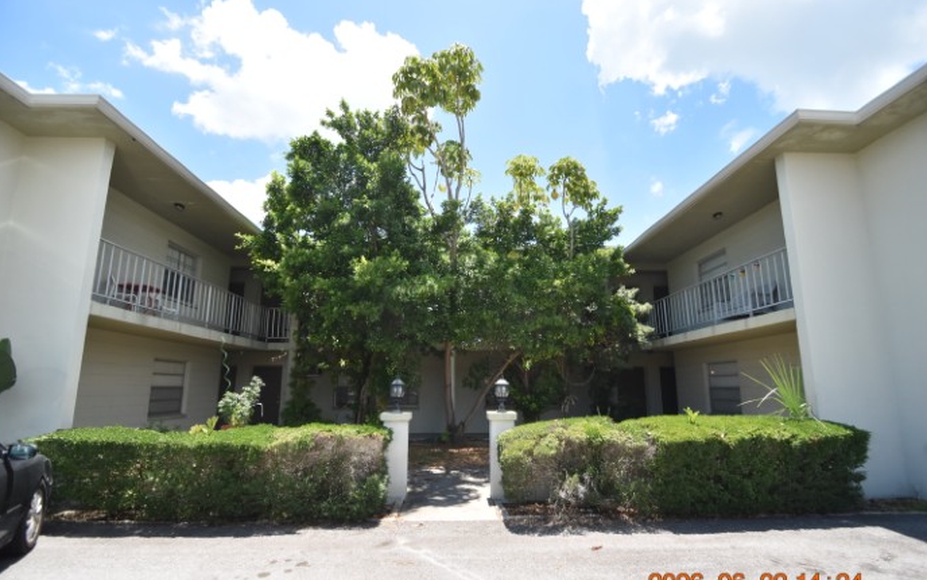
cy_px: 309
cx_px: 470
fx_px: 404
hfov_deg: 97.8
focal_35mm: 16
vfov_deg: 71.2
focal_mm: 10
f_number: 3.5
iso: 800
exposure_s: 1/4000
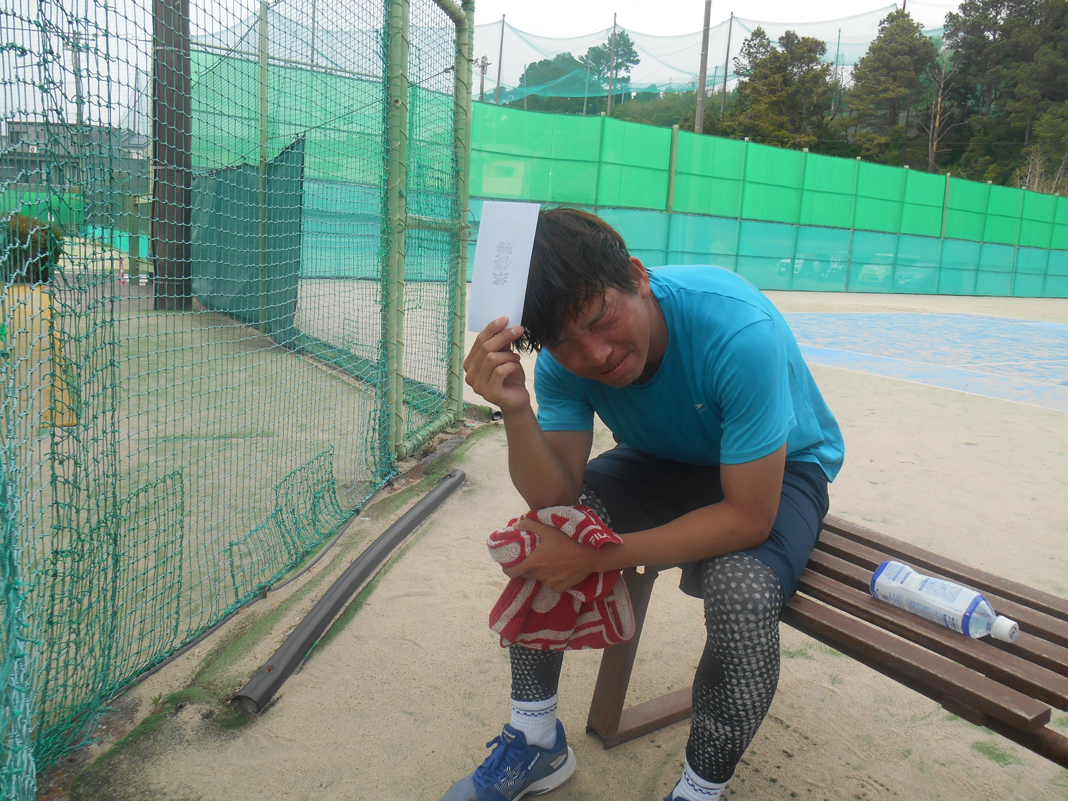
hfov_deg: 67.3
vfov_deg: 53.1
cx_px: 534
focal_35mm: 26
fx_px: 802
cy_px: 400
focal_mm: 4.7
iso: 80
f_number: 3.4
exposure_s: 1/100
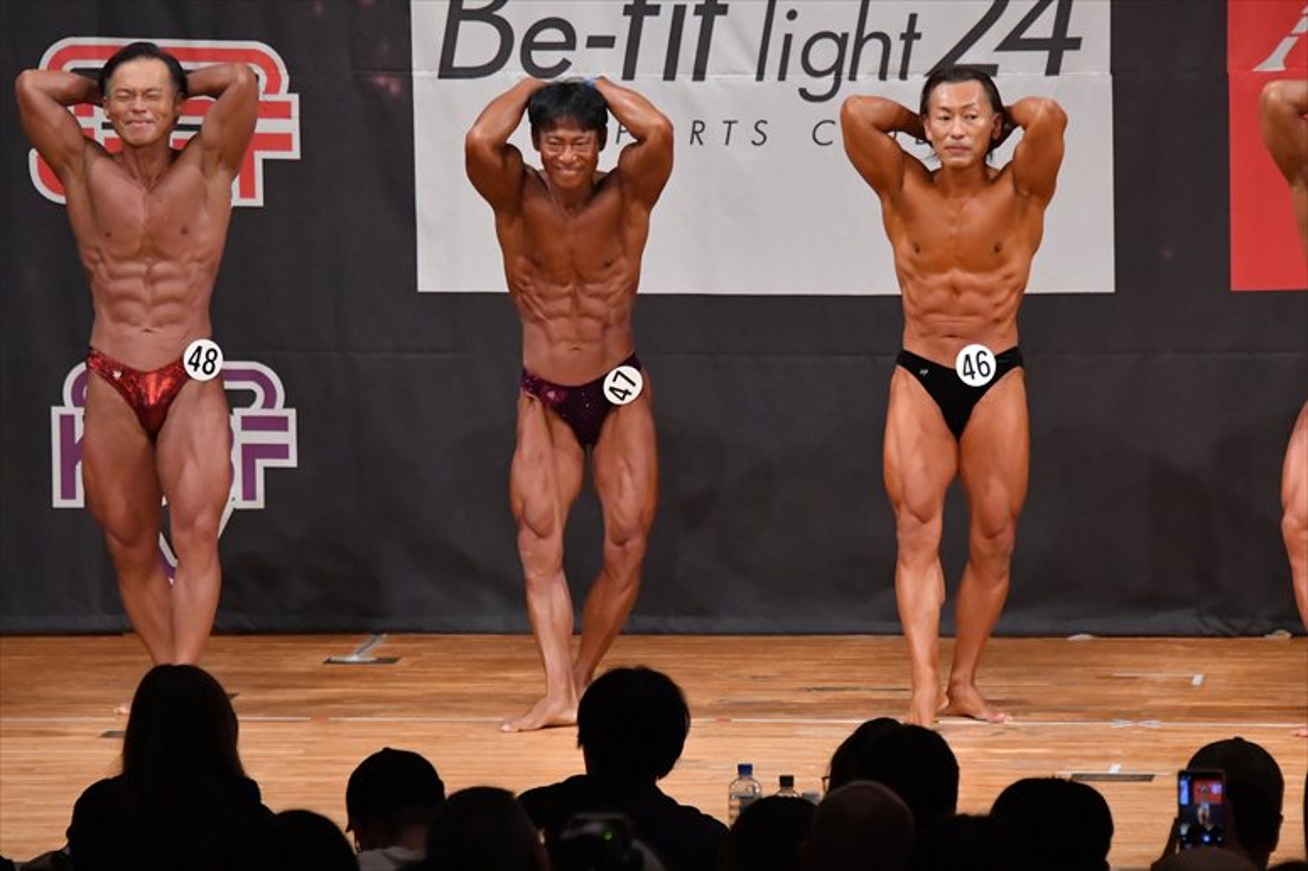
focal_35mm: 270
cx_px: 654
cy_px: 436
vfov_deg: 5.1
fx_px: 9805
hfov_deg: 7.6
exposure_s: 1/400
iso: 7200
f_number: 5.6
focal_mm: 180
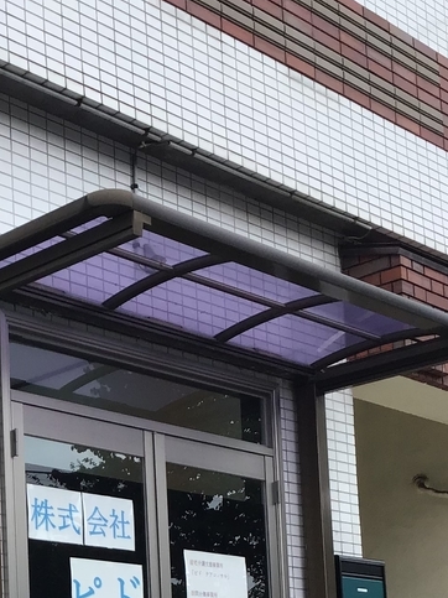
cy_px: 623
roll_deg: +1.8
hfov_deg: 18.6
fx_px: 1329
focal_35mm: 77
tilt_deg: +7.1
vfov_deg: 24.0
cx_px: -15
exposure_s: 1/734
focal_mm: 3.3
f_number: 2.4
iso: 25
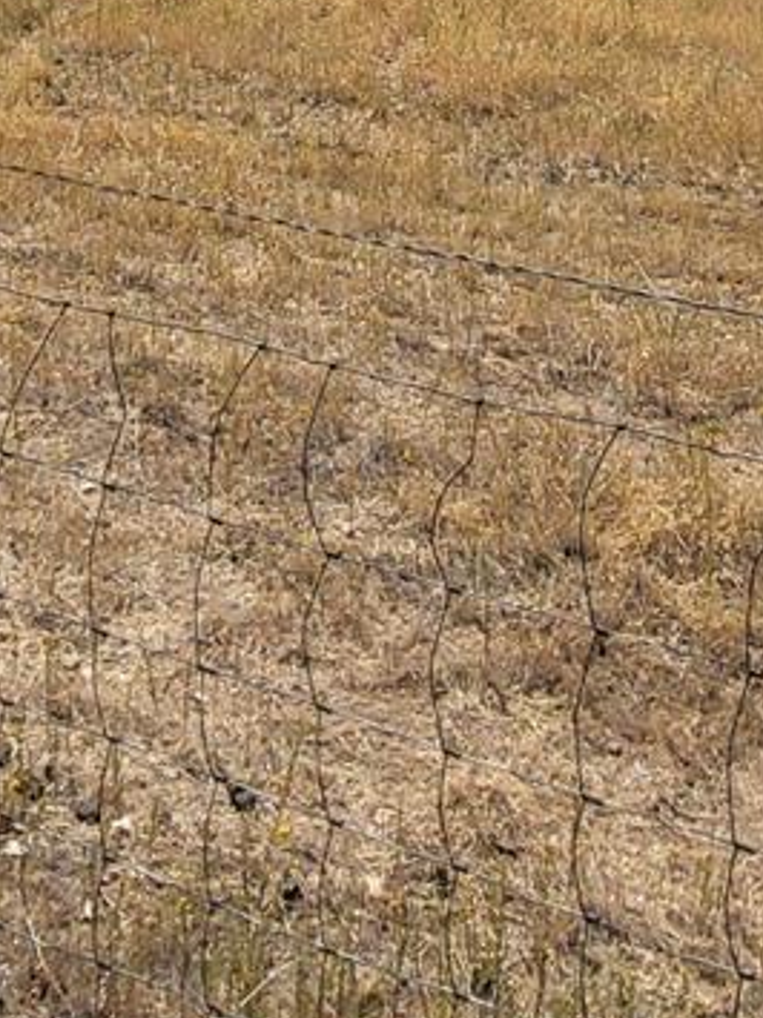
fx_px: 1617
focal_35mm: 55
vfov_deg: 30.1
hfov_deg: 26.5
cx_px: 320
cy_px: -186
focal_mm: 1.74
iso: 32
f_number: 2.2
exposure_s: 1/1339
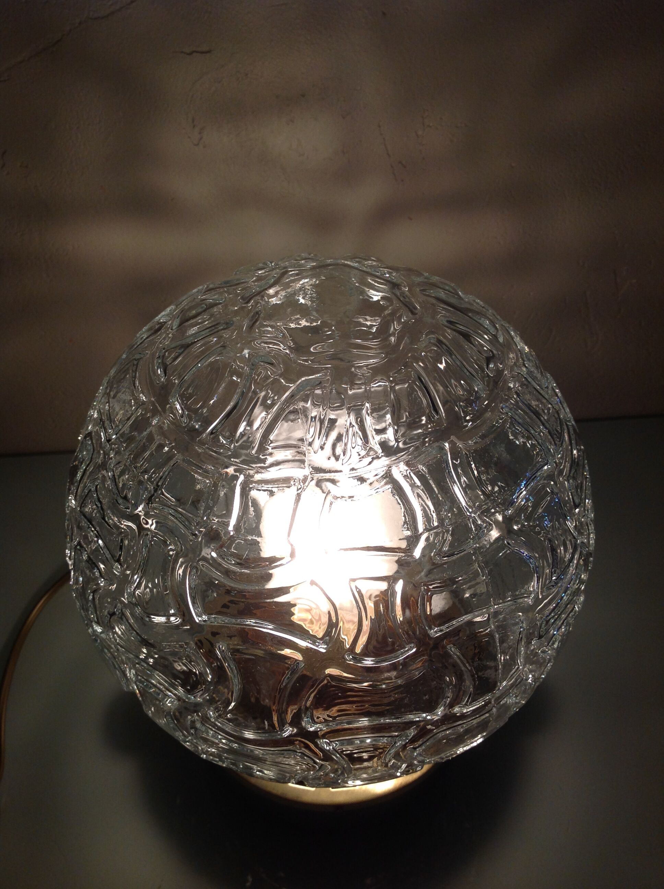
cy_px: 444
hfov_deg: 40.6
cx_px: 332
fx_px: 898
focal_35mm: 35
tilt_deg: -45.5
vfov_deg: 52.7
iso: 64
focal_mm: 4.28
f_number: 2.4
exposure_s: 1/50
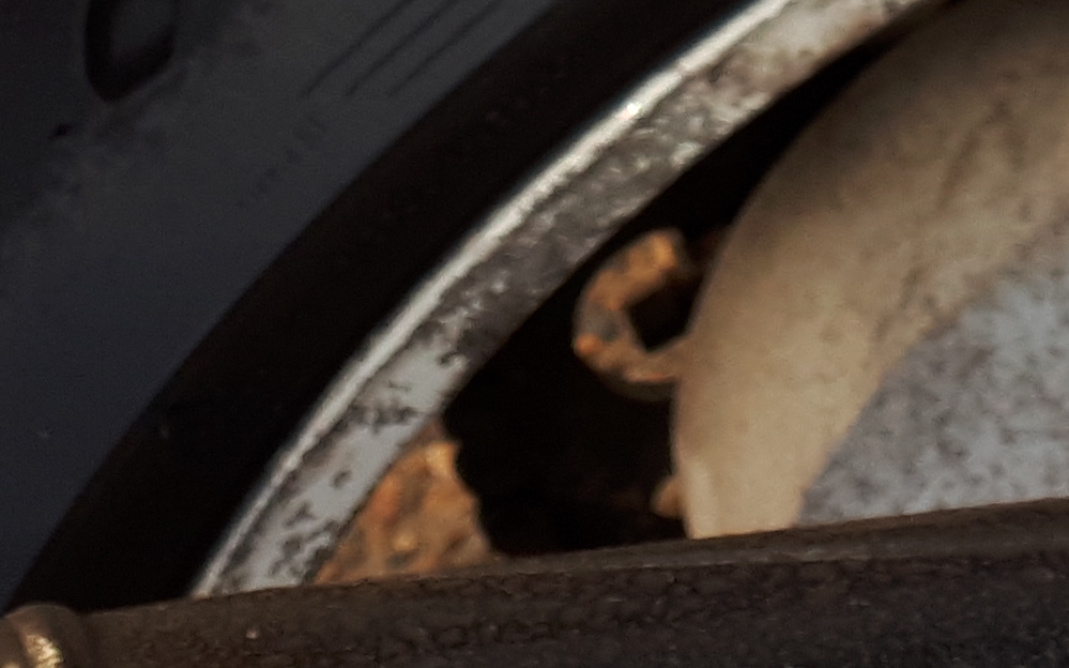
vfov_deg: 8.8
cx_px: 840
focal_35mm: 132
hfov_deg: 15.7
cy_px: -1036
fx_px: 3845
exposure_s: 1/754
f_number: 1.9
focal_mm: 3.6
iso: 40
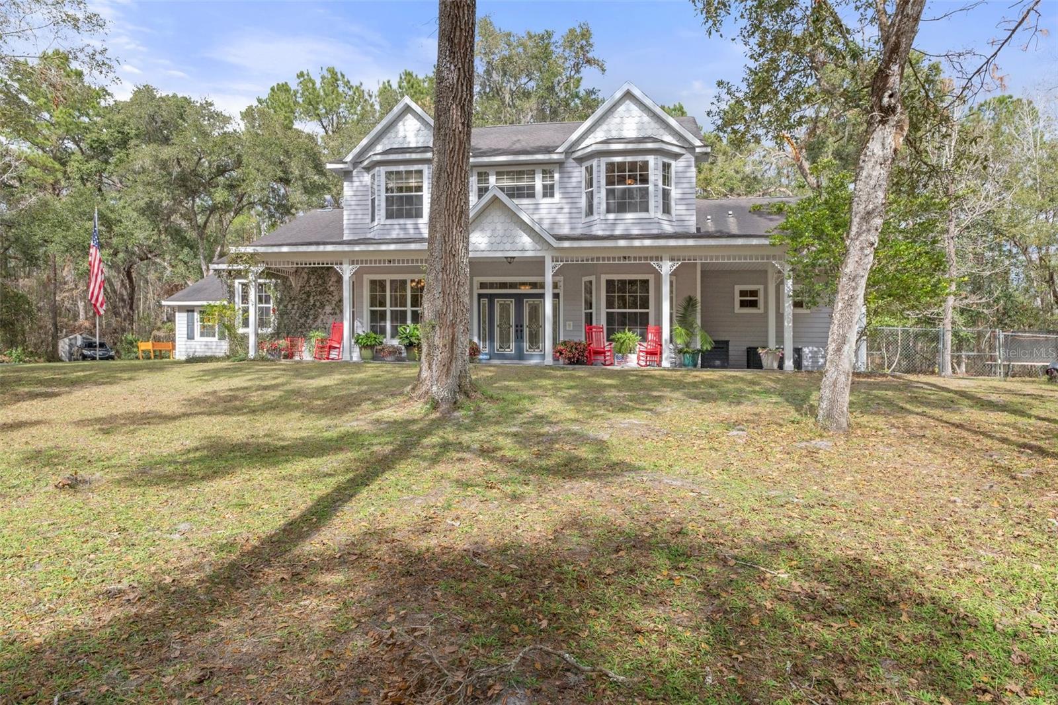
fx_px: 617
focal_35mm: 21
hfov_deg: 81.2
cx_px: 529
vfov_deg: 59.5
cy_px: 352
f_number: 8
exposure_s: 1/250
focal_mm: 14
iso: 320
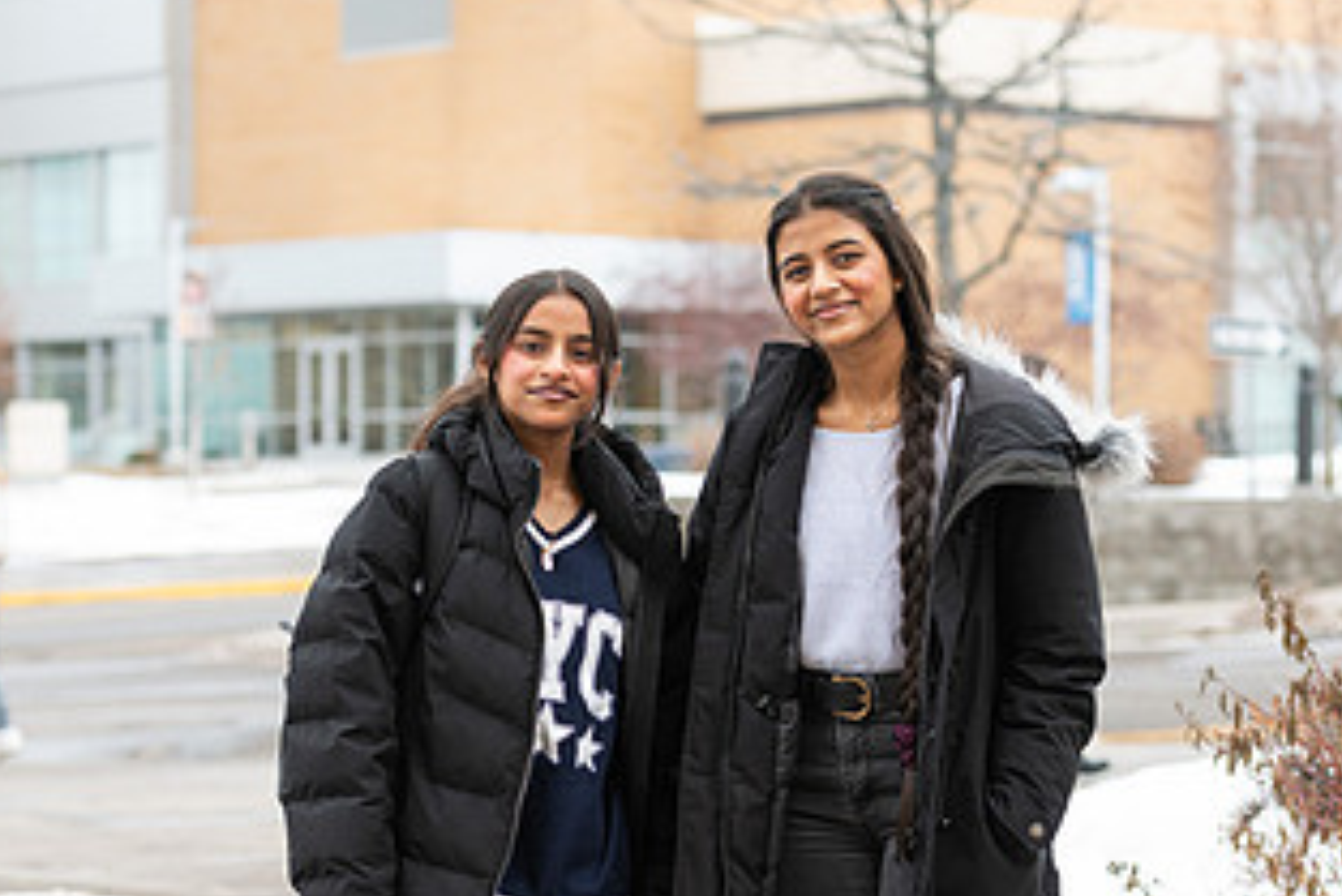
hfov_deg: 15.4
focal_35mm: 133
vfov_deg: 10.3
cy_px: 810
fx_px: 4960
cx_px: 707
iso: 200
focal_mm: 70
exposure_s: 1/640
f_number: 2.8
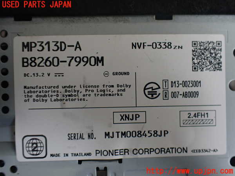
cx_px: 118
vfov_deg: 46.8
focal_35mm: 30
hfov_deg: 60.0
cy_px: 88
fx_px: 204
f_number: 2.3
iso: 200
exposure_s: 1/125
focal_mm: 5.4
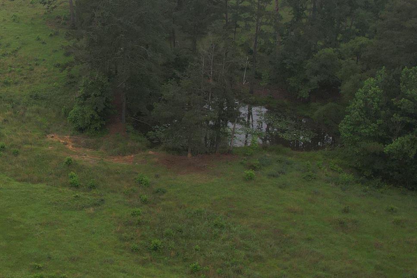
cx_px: -56
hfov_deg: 26.3
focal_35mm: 70
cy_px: 13
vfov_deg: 19.0
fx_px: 811
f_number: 2.8
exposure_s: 1/500
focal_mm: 8.38
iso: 120
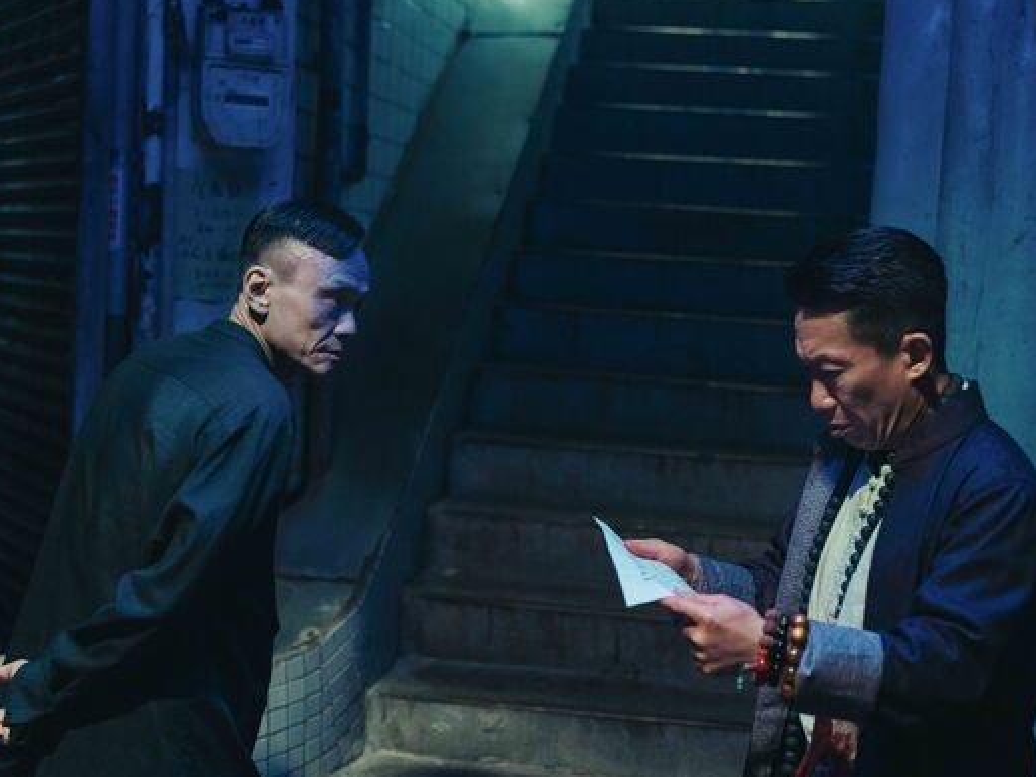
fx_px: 1407
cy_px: 390
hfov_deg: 40.4
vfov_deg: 30.9
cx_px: 550
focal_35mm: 47
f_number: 2.2
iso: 4000
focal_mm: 42
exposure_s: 1/125
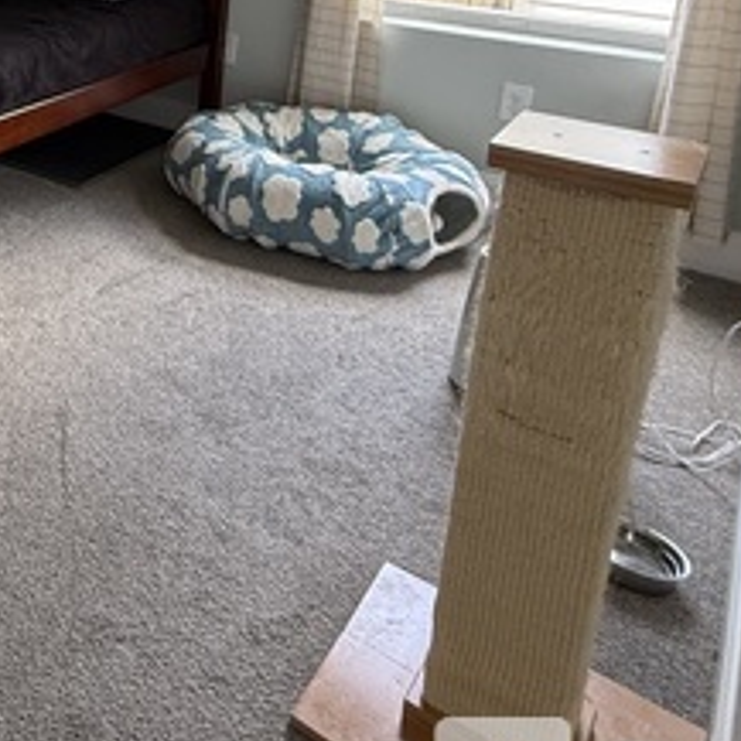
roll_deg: +1.1
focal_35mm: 38
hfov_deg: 34.8
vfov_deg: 38.8
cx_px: -152
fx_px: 920
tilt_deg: -10.7
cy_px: 0
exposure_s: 1/99
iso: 320
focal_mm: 2.22
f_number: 2.2
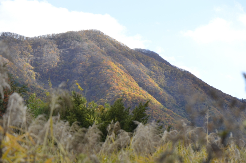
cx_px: 123
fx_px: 870
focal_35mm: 128
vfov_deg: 10.7
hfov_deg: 16.1
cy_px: 82
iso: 320
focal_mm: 85
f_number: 5.6
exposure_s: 1/500
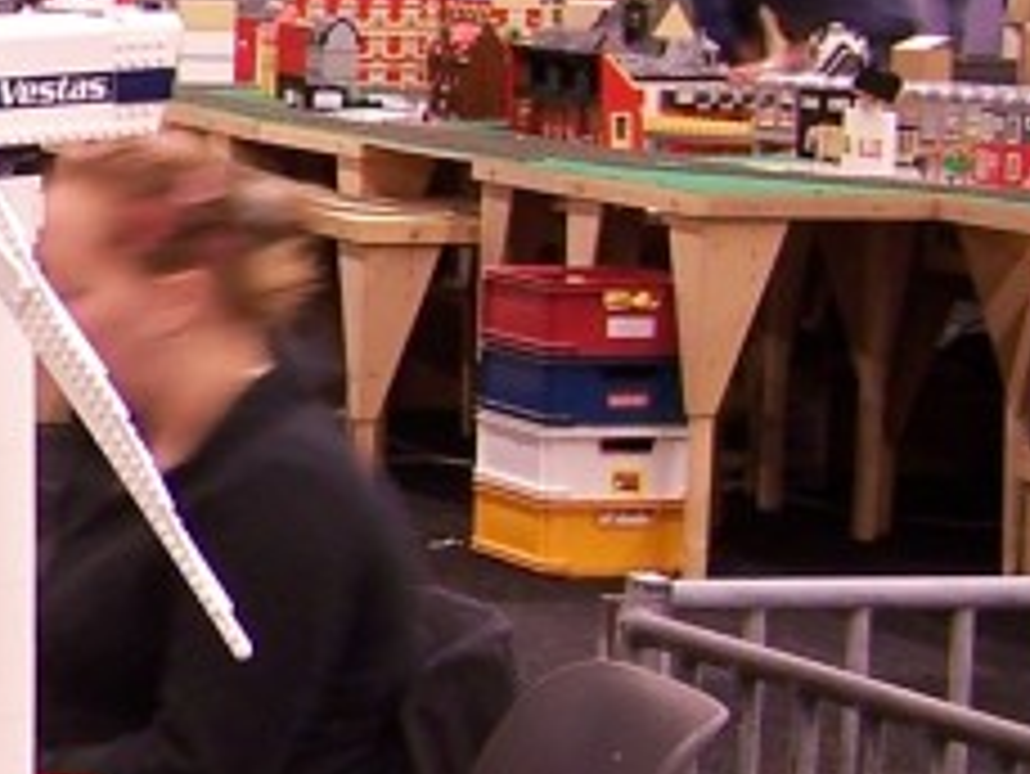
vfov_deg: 8.7
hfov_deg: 10.8
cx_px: -855
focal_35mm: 170
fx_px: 5061
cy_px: 522
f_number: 2.8
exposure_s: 1/2
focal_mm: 6.3
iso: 80
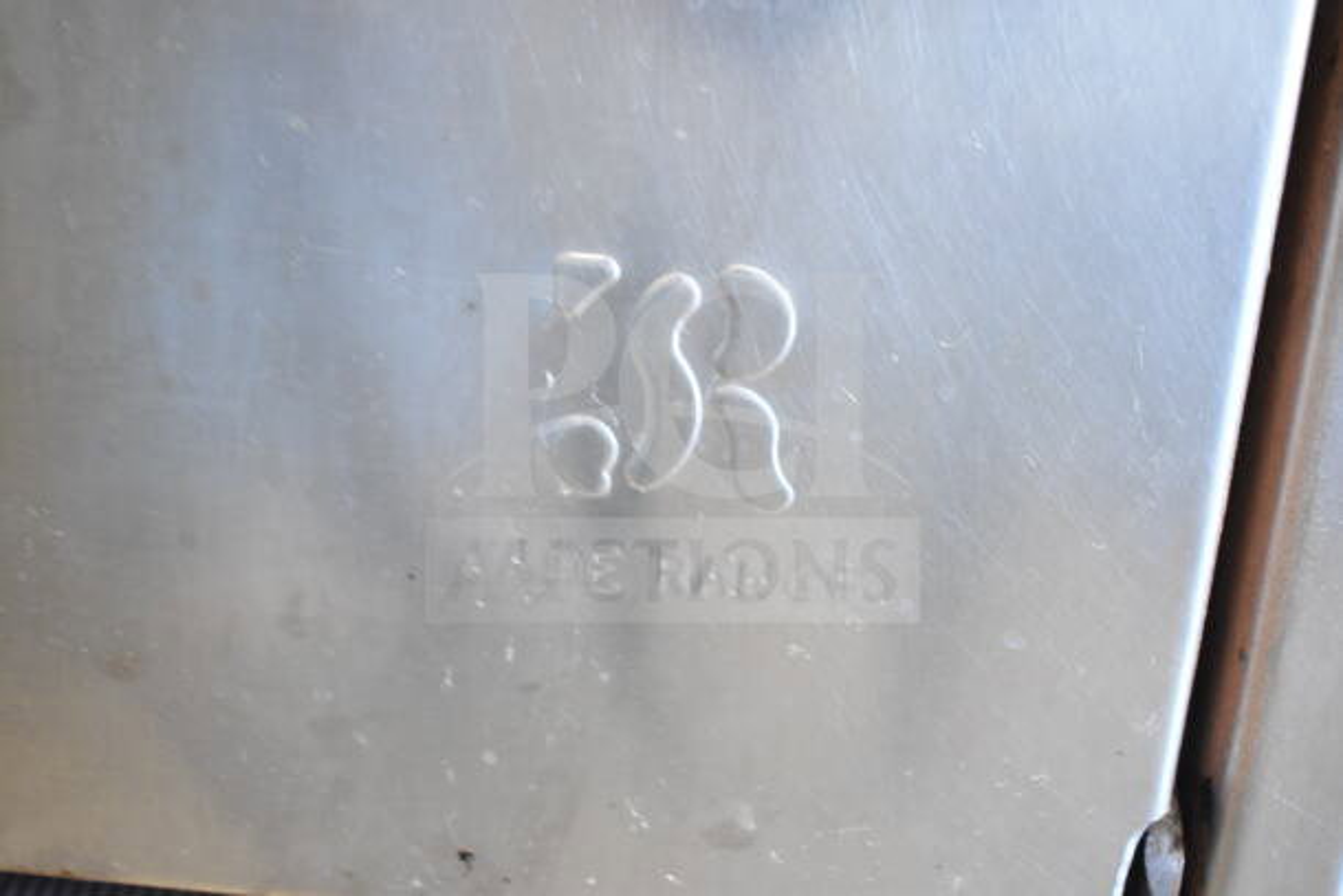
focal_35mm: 44
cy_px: 448
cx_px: 672
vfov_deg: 30.9
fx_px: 1623
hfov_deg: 45.0
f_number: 4.2
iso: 2800
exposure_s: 1/50
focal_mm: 29
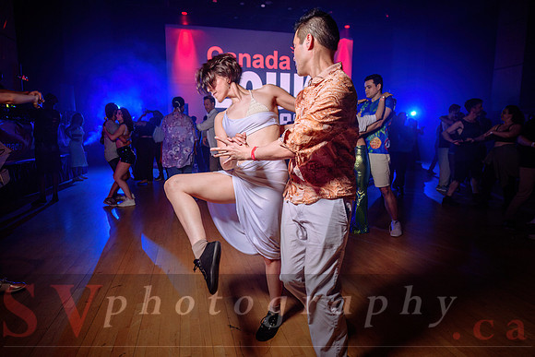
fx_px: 357
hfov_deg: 73.7
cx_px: 268
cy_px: 178
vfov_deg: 53.2
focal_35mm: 24
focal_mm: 24
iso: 800
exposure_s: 1/50
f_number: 2.8
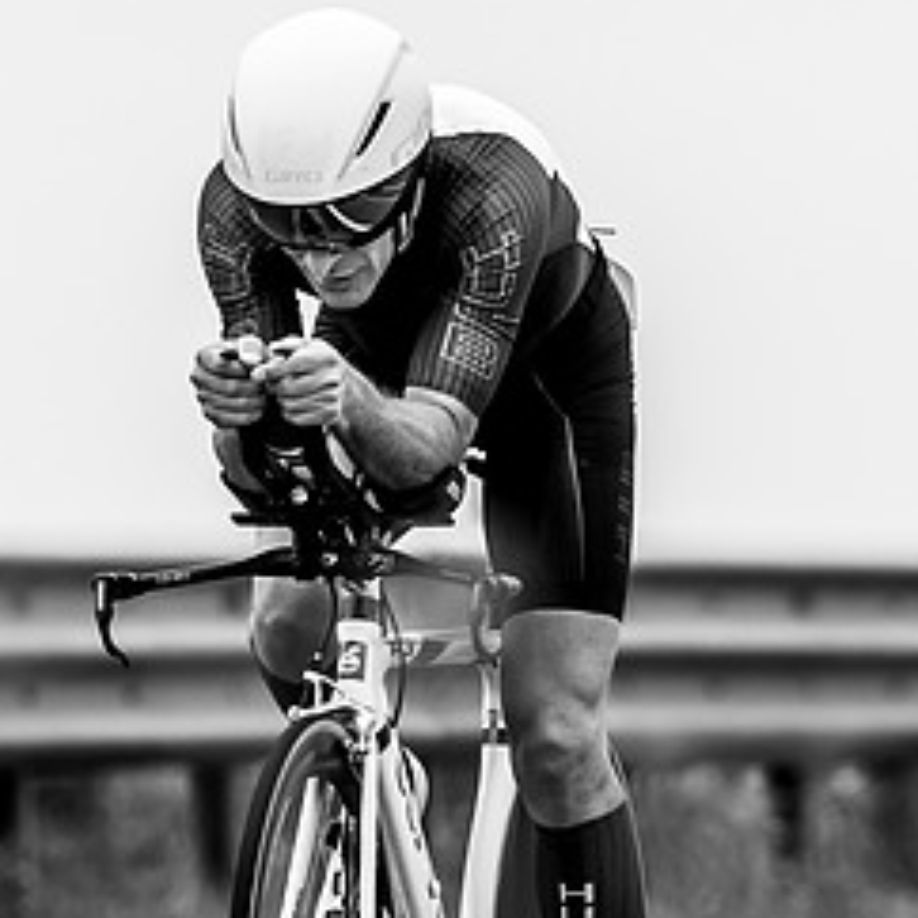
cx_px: 502
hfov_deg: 1.9
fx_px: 27603
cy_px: 631
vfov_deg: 1.9
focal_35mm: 920
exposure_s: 1/800
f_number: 3.5
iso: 100
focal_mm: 200
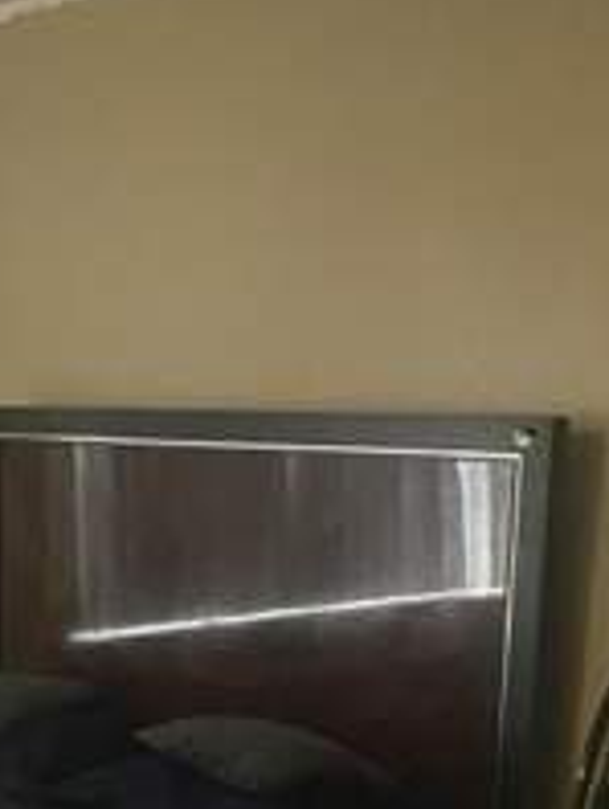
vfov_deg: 22.6
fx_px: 1966
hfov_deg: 16.3
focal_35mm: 84
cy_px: 752
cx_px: -266
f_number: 1.8
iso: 500
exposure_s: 1/40
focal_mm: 4.25
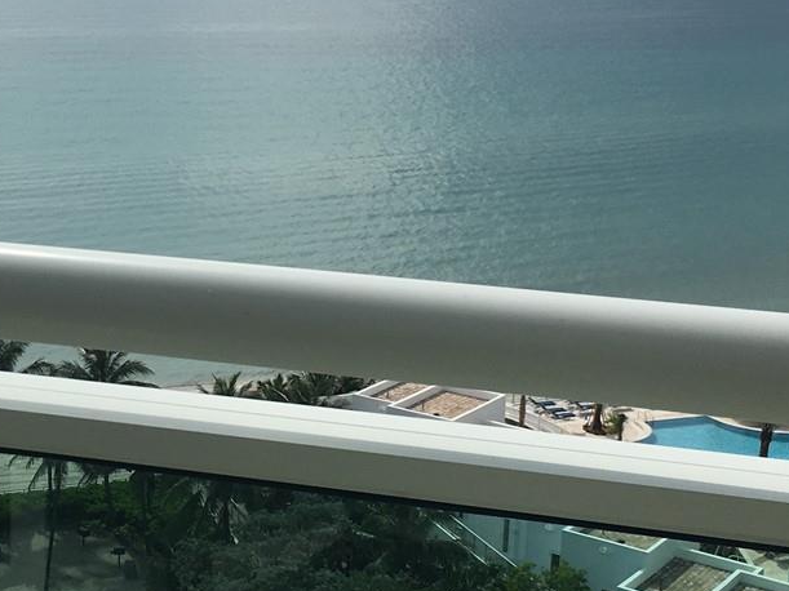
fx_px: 1732
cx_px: 187
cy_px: 288
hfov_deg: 25.3
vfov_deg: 19.4
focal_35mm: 76
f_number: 2.2
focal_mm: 4.15
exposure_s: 1/3077
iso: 25
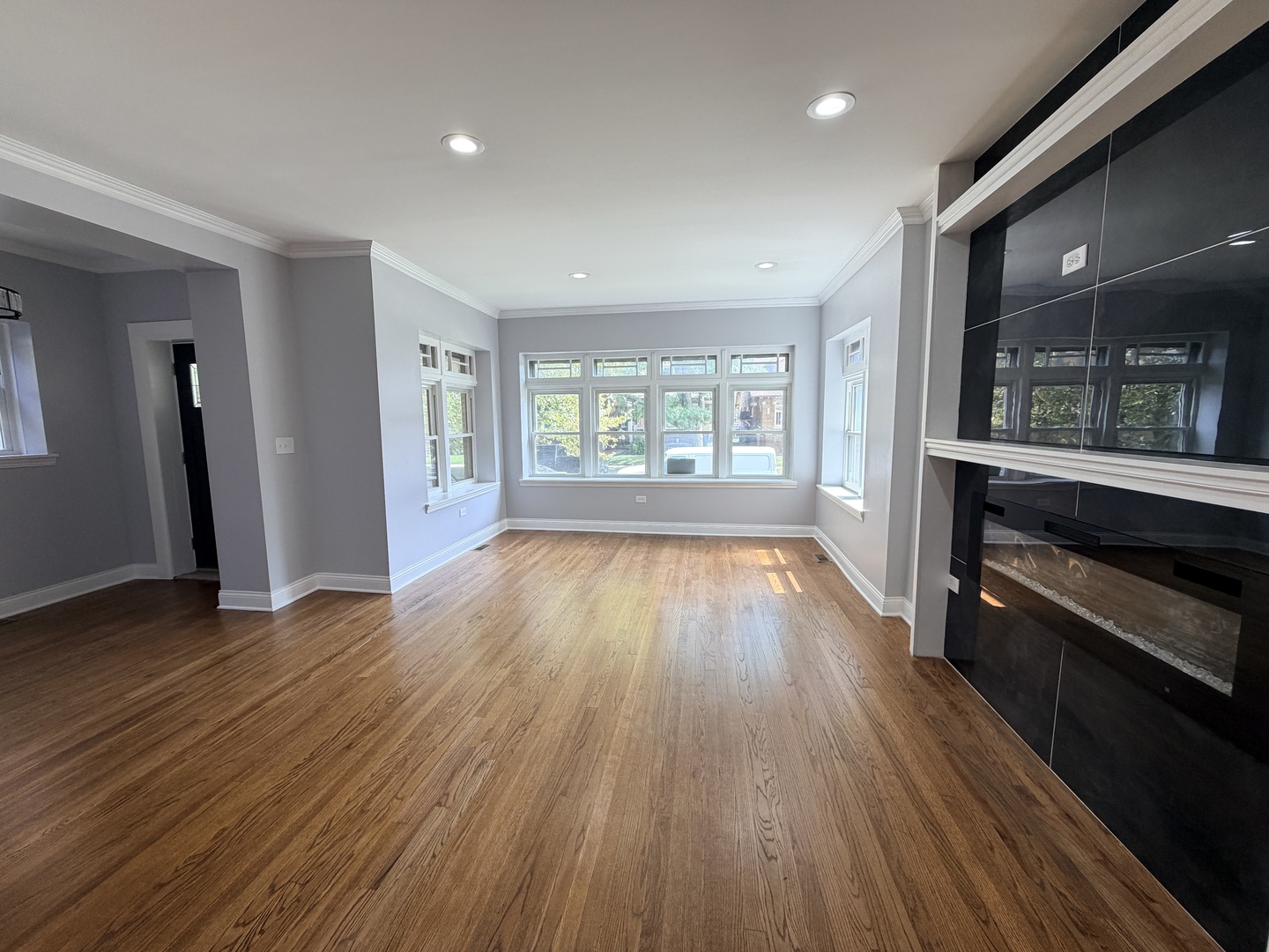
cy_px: 476
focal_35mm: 14
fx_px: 513
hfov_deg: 102.1
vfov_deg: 85.7
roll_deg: +1.5
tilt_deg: -6.9
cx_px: 634
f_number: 2.2
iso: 100
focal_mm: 2.22
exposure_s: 1/120
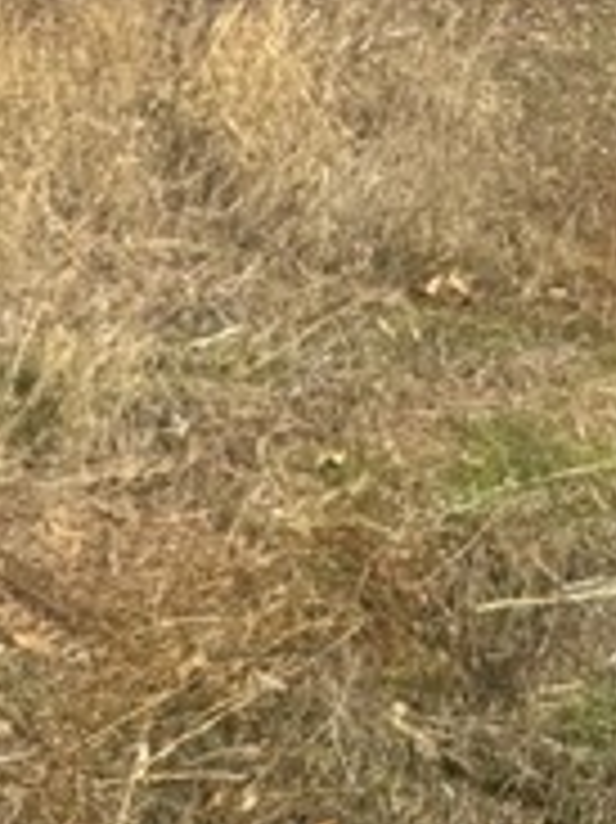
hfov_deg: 17.3
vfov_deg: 21.9
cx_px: 567
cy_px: -117
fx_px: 1995
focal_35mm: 84
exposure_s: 1/5814
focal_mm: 6.76
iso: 80
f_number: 1.78
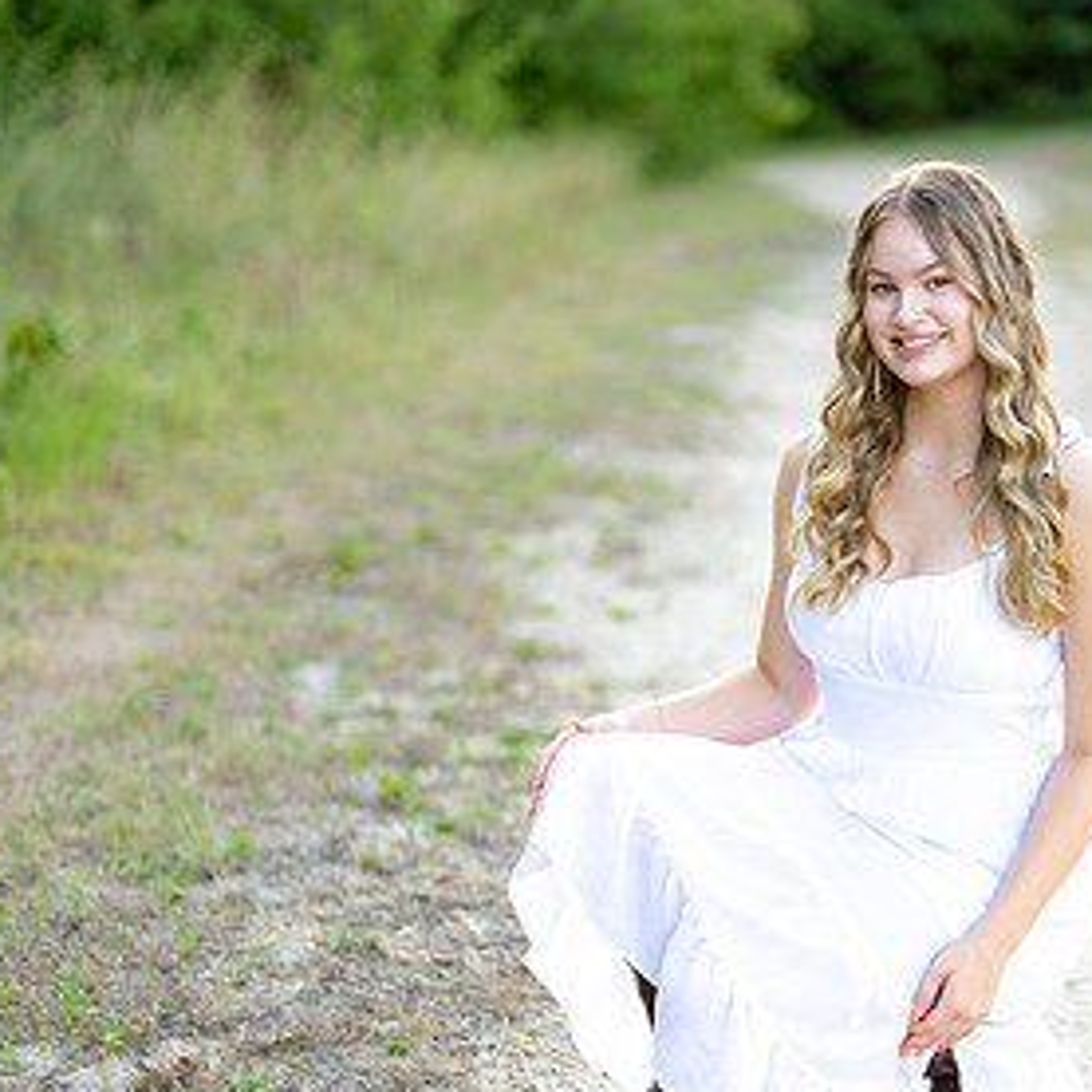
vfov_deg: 18.8
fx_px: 3284
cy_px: 705
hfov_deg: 18.7
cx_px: 896
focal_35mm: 92
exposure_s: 1/800
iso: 100
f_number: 1.2
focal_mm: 50
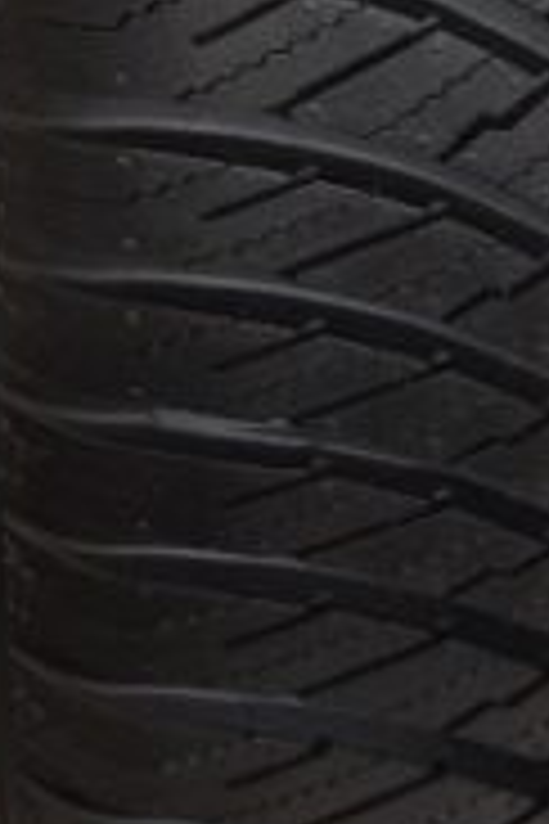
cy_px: -914
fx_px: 3843
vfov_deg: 11.0
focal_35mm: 168
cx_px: 466
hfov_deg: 8.2
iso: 180
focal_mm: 20
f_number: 3.5
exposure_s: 1/60
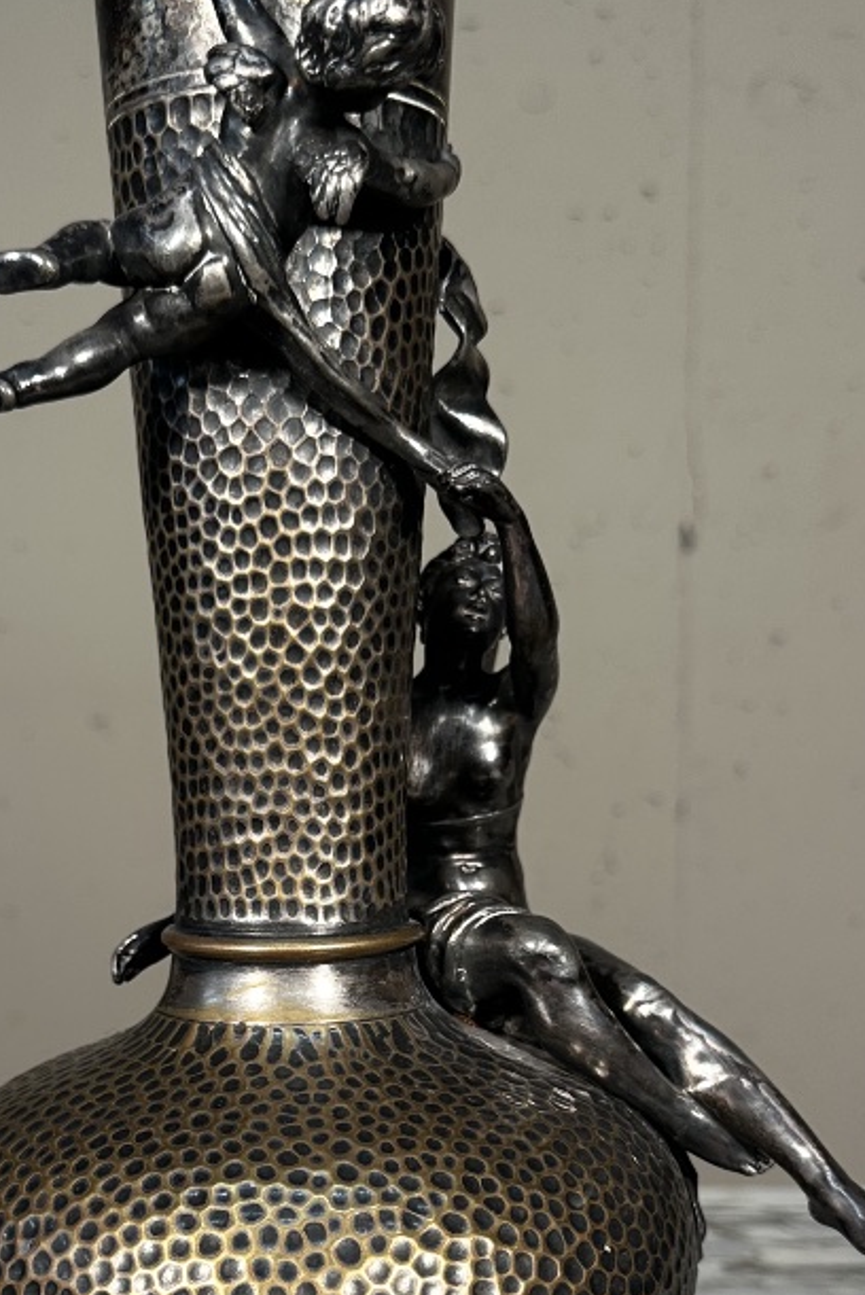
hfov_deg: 27.5
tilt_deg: -5.7
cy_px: 937
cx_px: 350
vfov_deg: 39.5
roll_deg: +0.8
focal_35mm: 49
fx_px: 1764
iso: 100
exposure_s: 1/100
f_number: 1.78
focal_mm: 6.86
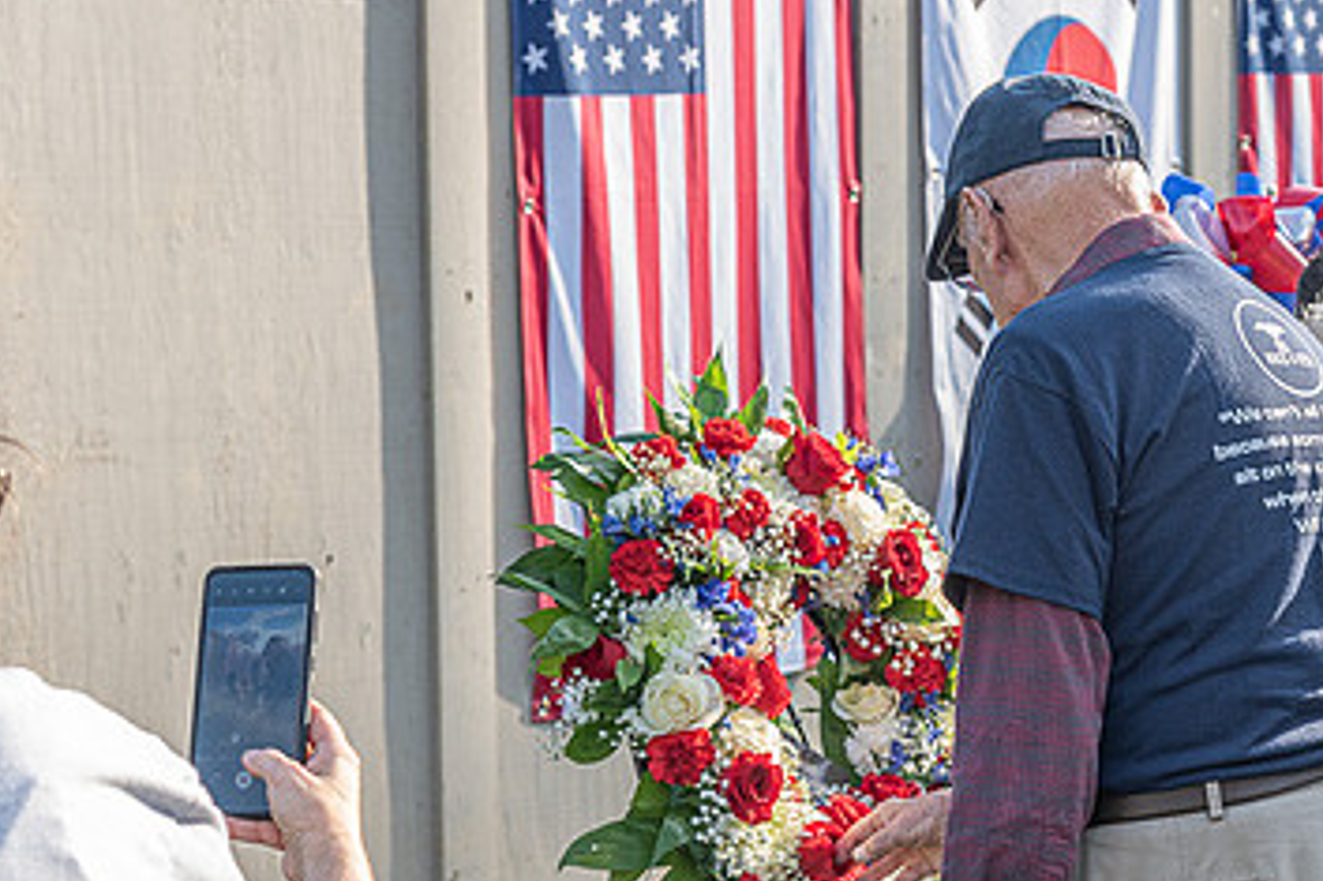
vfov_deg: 13.4
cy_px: 628
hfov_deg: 19.8
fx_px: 3747
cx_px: 1076
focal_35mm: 102
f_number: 5.6
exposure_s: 1/500
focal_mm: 62
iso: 500
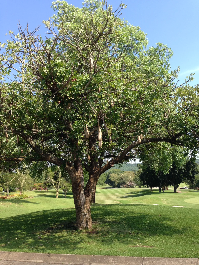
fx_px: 253
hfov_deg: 42.9
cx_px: 100
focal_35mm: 33
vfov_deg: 55.4
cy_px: 132
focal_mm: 4.12
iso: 50
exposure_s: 1/616
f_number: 2.4
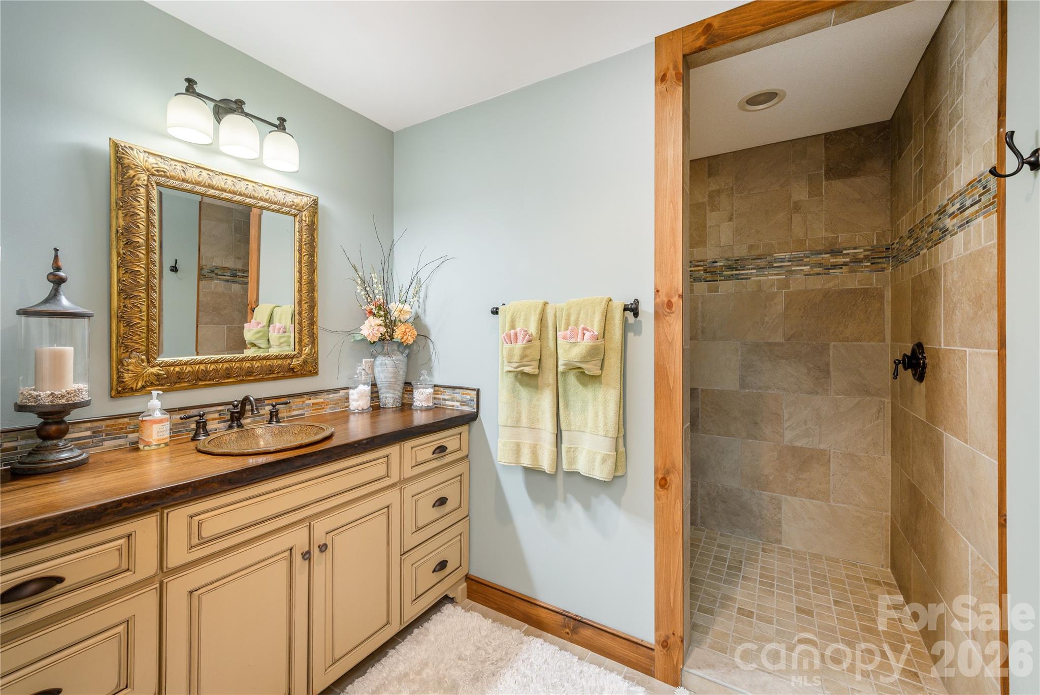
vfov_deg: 81.3
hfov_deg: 104.2
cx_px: 520
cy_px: 348
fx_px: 405
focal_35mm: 14
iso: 320
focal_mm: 14
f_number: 7.1
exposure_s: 1/25
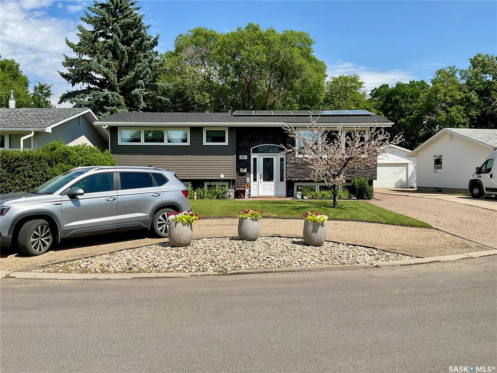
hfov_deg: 61.7
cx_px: 248
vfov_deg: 48.2
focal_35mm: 29
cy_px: 186
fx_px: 416
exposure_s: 1/2227
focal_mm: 3
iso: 16
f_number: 1.8
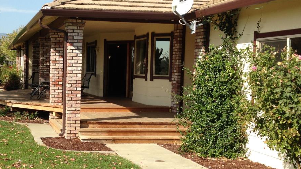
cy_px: 86
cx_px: 83
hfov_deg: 34.3
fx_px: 479
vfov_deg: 20.1
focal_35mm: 60
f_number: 2.4
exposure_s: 1/1178
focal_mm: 4.13
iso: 50
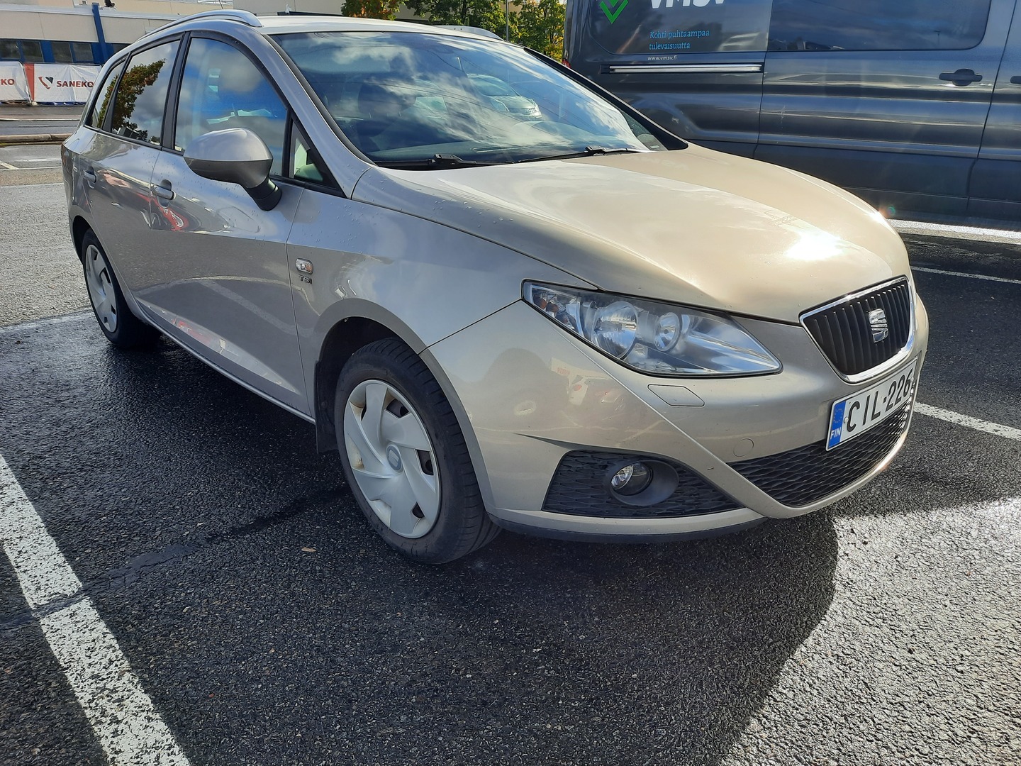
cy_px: 383
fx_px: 737
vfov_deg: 54.9
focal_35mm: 25
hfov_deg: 69.4
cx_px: 510
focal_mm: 4.6
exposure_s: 1/568
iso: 32
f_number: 2
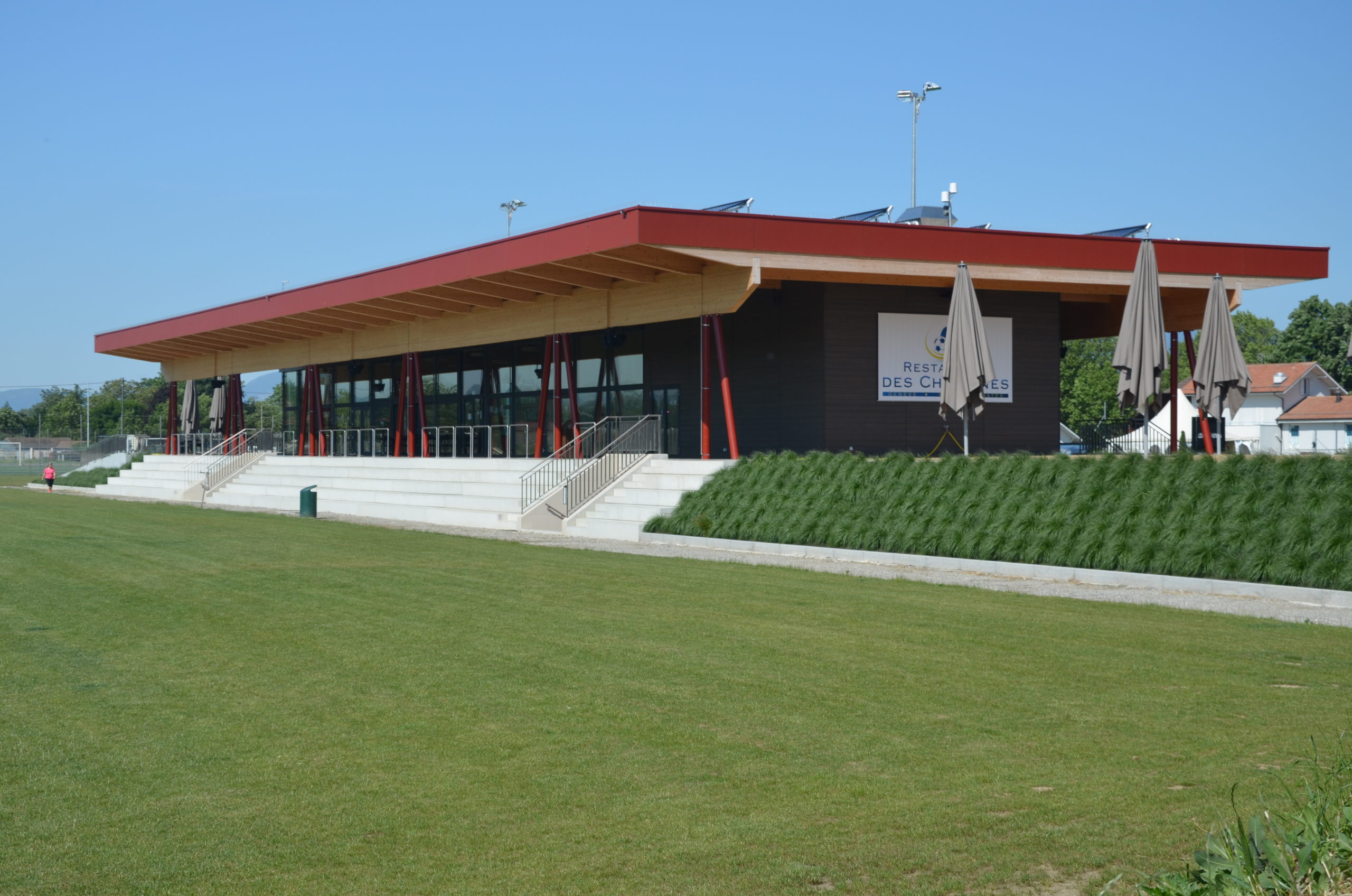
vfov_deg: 26.4
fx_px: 1912
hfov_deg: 39.0
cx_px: 676
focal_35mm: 51
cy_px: 448
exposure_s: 1/250
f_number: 8
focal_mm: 34
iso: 200
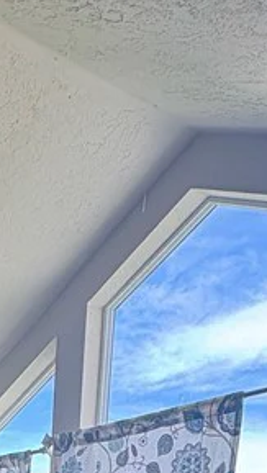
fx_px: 678
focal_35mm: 54
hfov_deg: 19.2
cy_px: 707
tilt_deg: -10.1
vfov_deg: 27.2
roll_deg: -0.6
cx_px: -144
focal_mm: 2.22
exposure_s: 1/99
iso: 64
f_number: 2.2
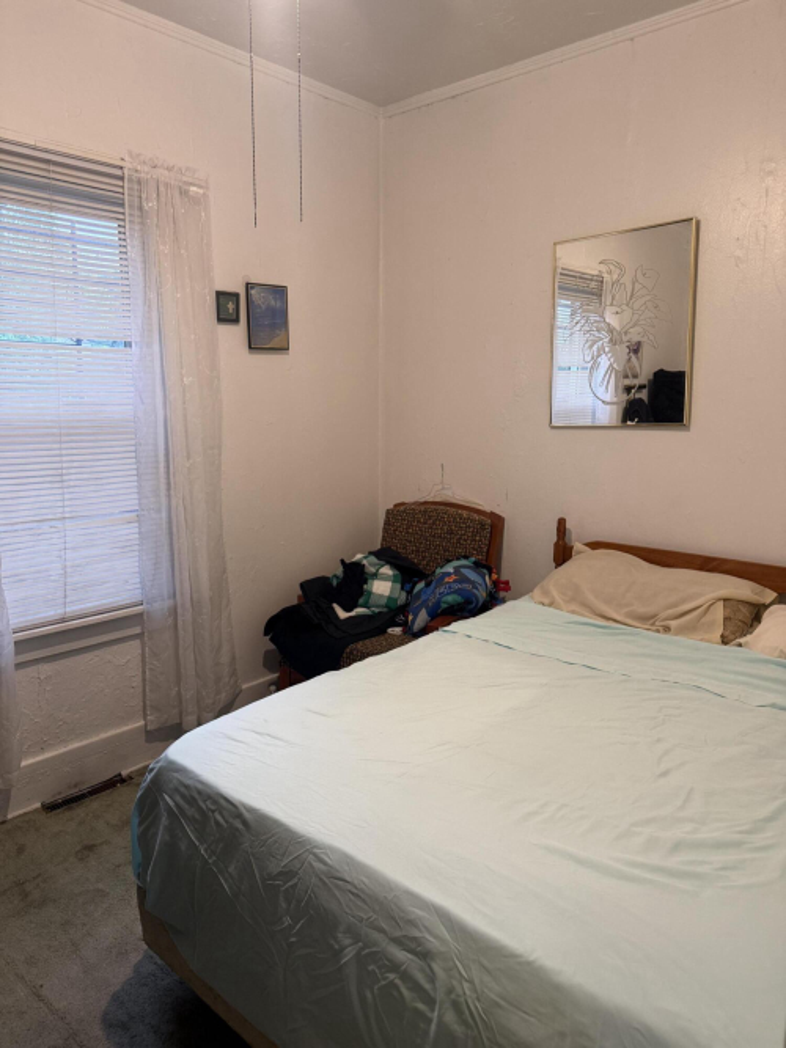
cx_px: 393
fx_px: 727
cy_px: 524
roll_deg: -0.3
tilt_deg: -9.1
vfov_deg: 71.6
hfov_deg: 56.8
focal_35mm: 24
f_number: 1.78
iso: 250
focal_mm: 6.76
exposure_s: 1/60
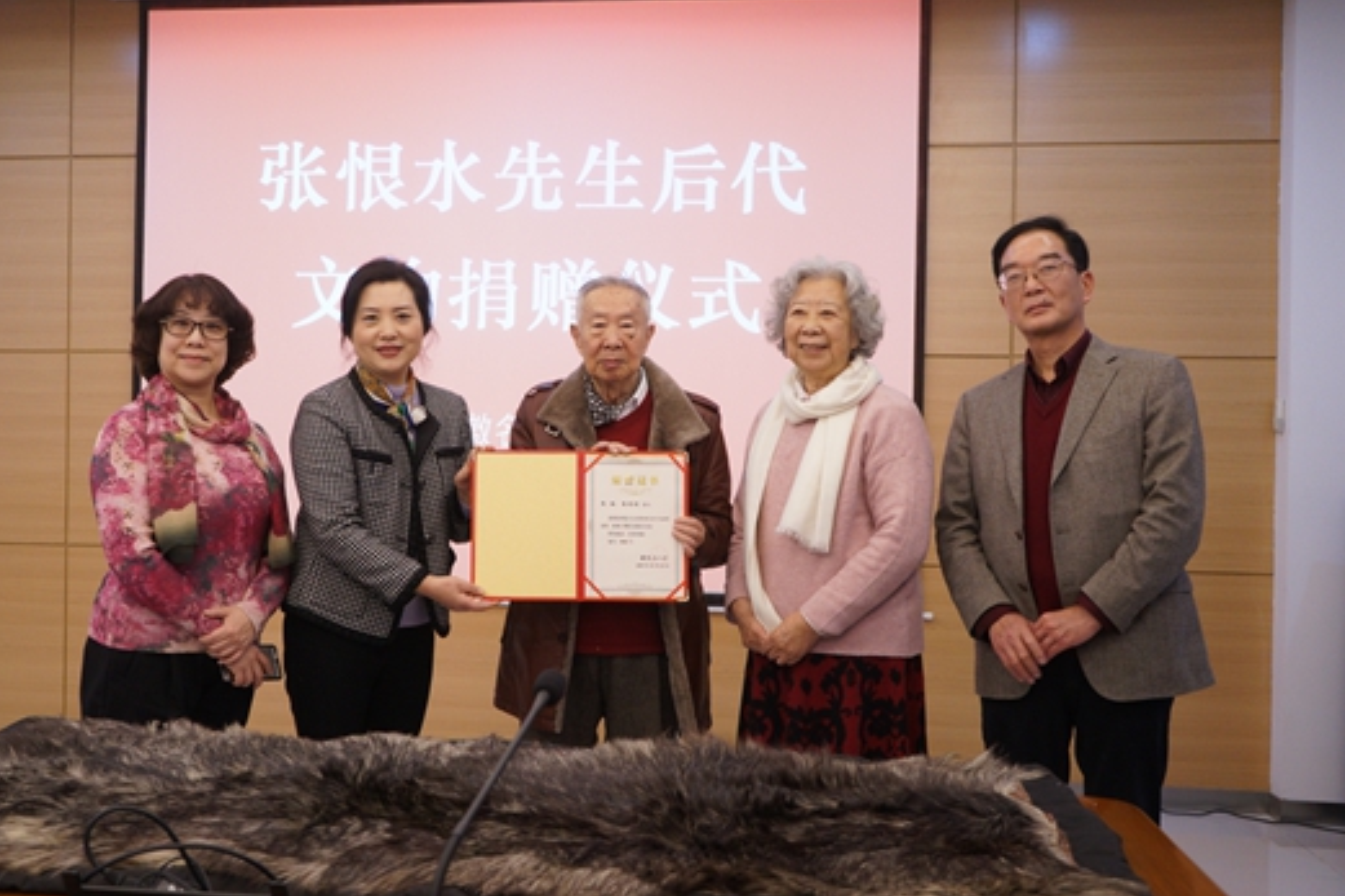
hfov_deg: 50.5
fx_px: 1419
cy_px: 452
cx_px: 573
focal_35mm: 38
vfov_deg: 35.0
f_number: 5.6
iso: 2000
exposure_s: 1/40
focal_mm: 33
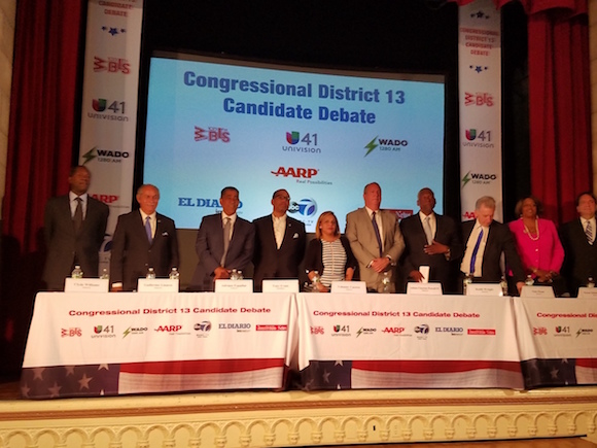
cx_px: 298
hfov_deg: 67.3
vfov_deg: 53.1
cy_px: 224
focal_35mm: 26
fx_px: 448
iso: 125
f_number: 1.7
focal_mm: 4.2
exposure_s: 1/50
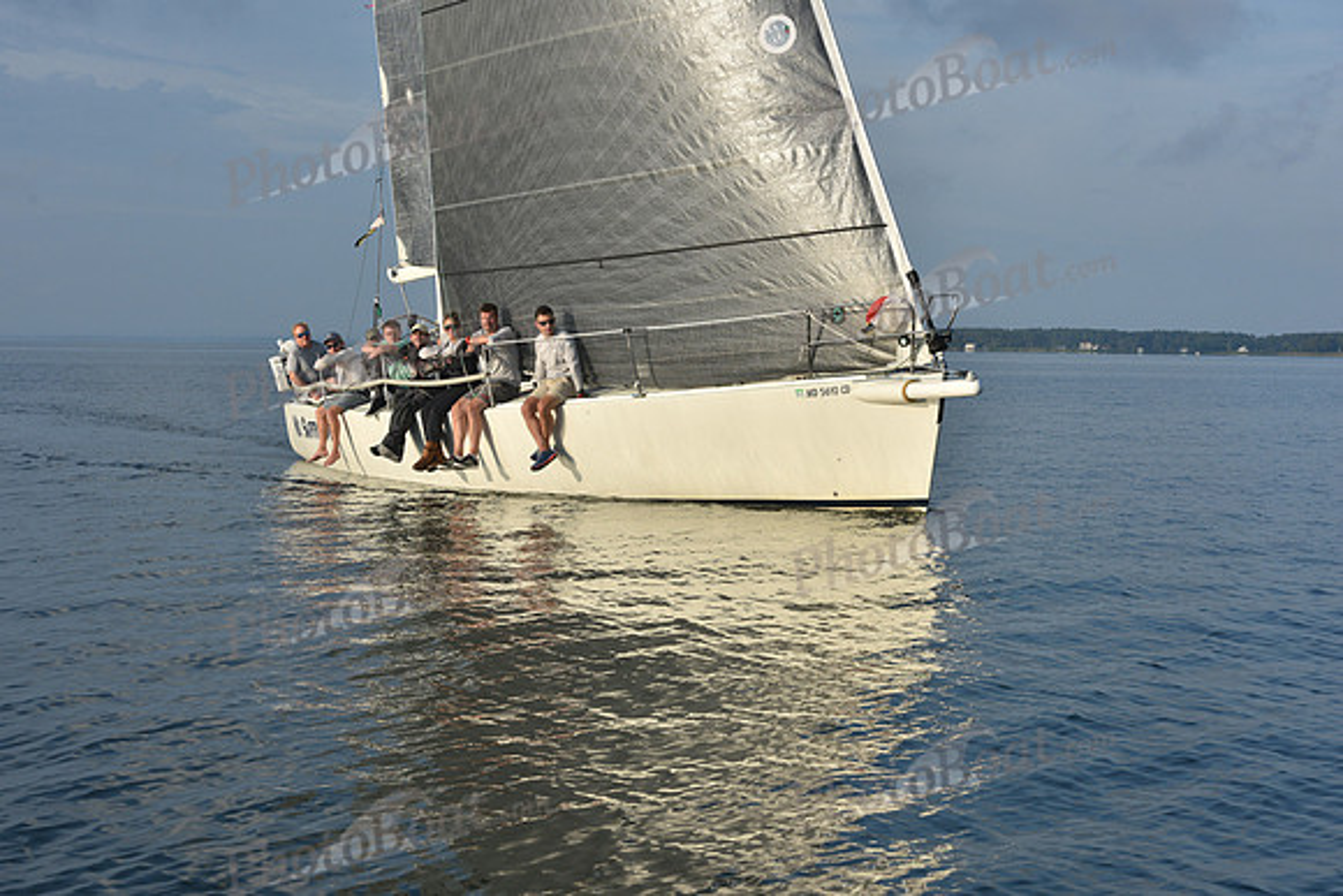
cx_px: 672
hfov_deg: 28.8
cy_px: 448
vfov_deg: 19.5
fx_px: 2612
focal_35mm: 70
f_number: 10
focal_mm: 70
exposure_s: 1/800
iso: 320
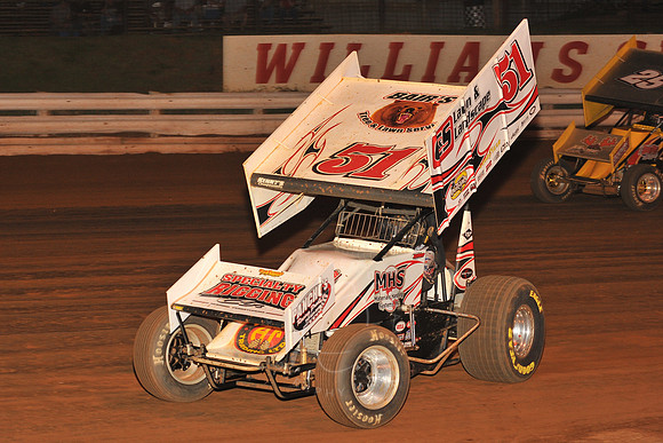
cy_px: 222
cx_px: 332
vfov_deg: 14.9
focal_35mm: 92
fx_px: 1695
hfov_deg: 22.1
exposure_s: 1/320
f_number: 6.3
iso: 1000
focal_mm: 92
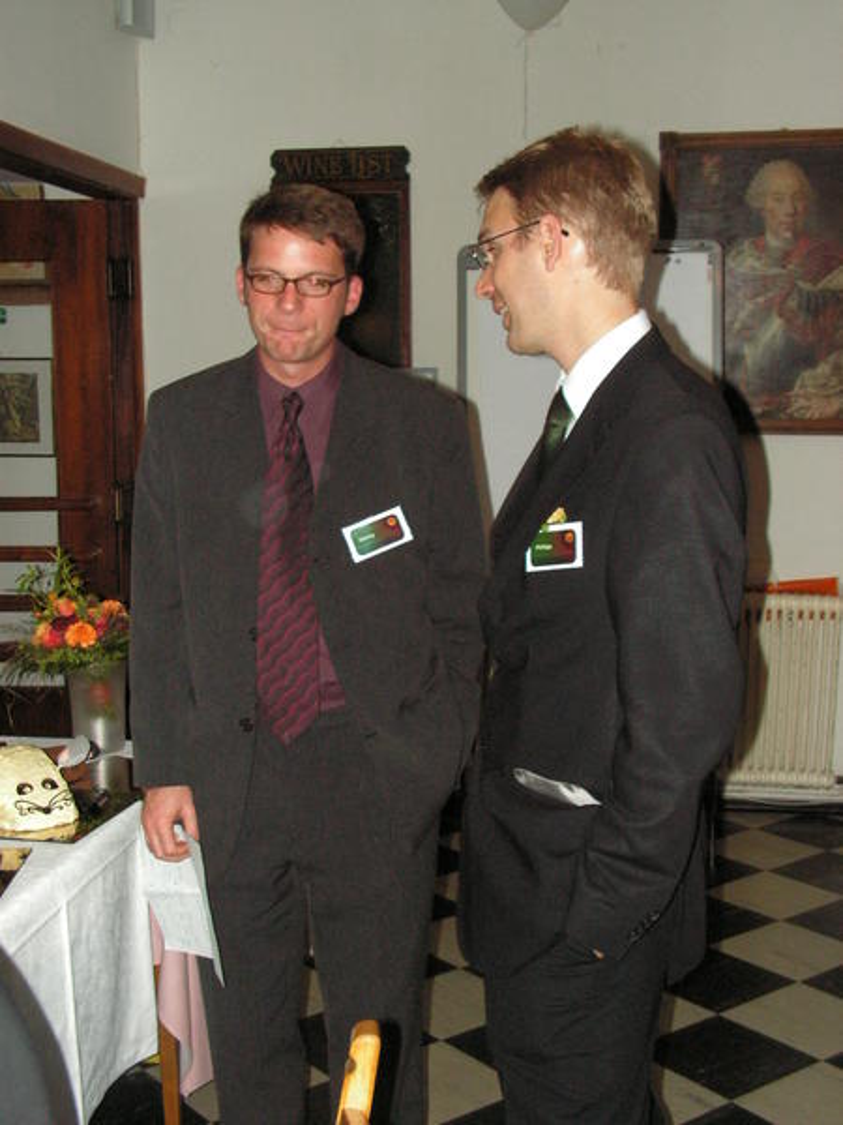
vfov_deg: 42.9
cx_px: 422
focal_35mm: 44
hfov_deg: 32.9
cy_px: 562
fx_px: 1429
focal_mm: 7.4
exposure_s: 1/40
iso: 160
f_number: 3.2
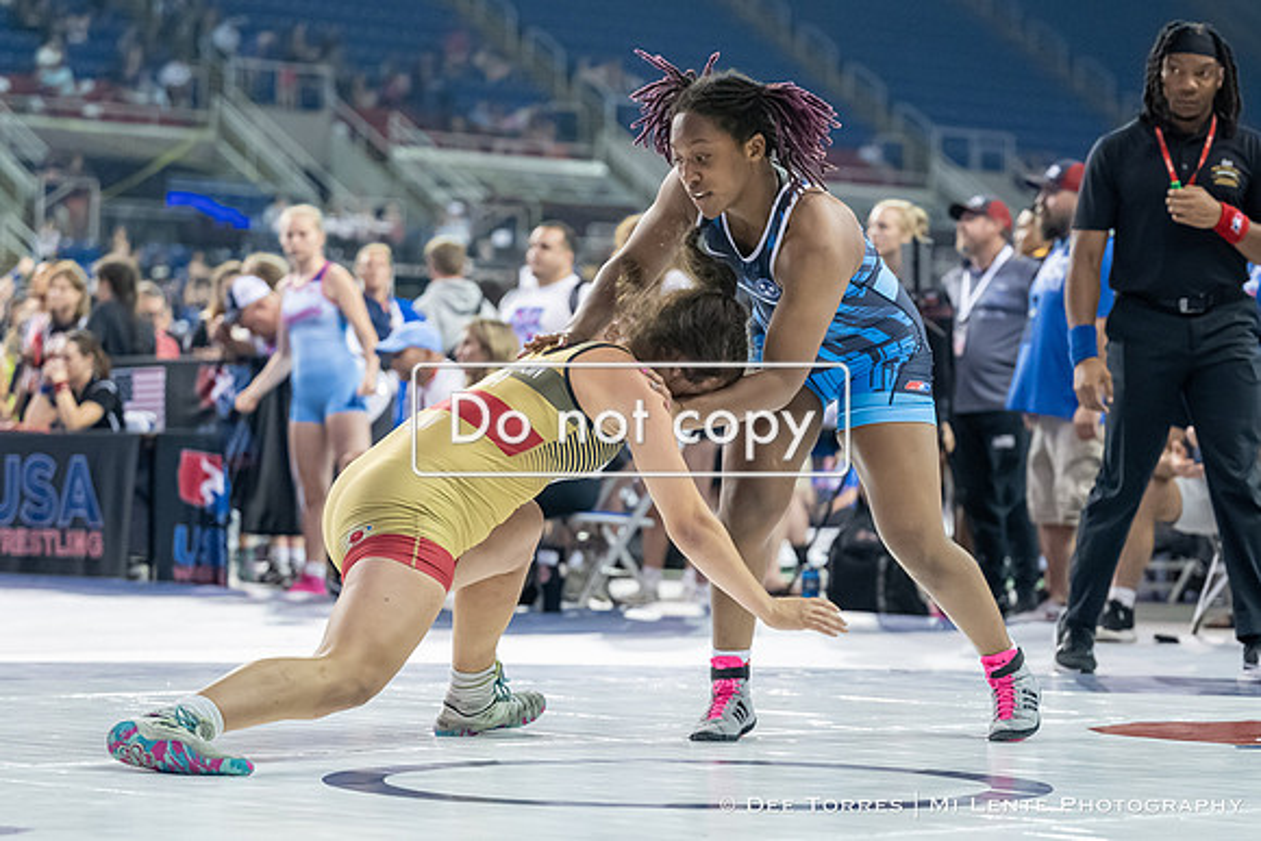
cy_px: 525
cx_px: 651
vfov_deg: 11.2
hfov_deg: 16.7
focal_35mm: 123
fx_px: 4307
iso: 3200
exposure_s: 1/800
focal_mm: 80
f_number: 2.8
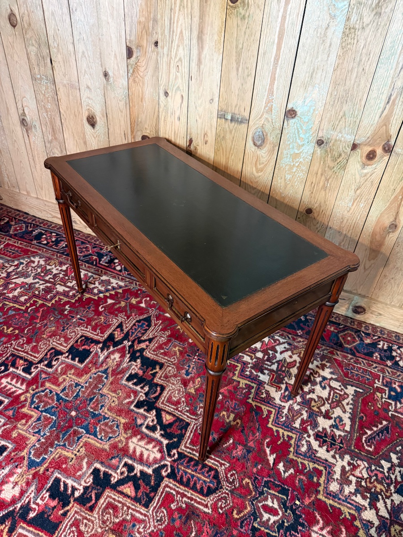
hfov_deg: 56.8
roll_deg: -4.6
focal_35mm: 24
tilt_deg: -38.6
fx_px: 373
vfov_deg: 71.6
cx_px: 202
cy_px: 268
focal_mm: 6.76
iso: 640
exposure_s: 1/33
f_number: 1.78
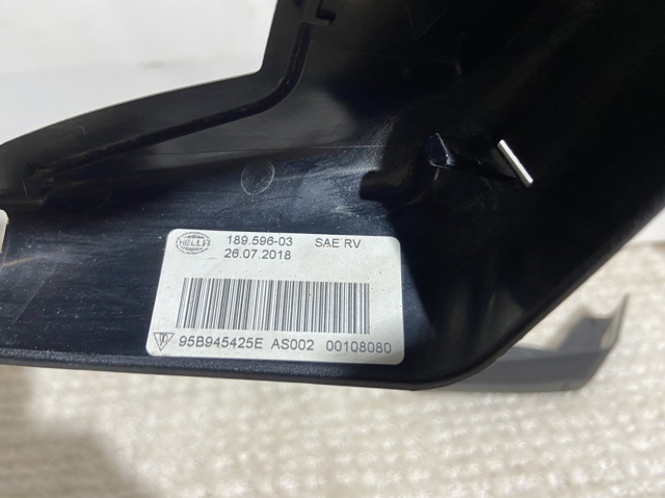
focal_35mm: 26
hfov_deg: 67.3
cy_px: 249
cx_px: 332
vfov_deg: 53.0
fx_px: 499
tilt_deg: -38.2
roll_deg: +4.3
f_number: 1.8
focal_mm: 4.25
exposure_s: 1/50
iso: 125
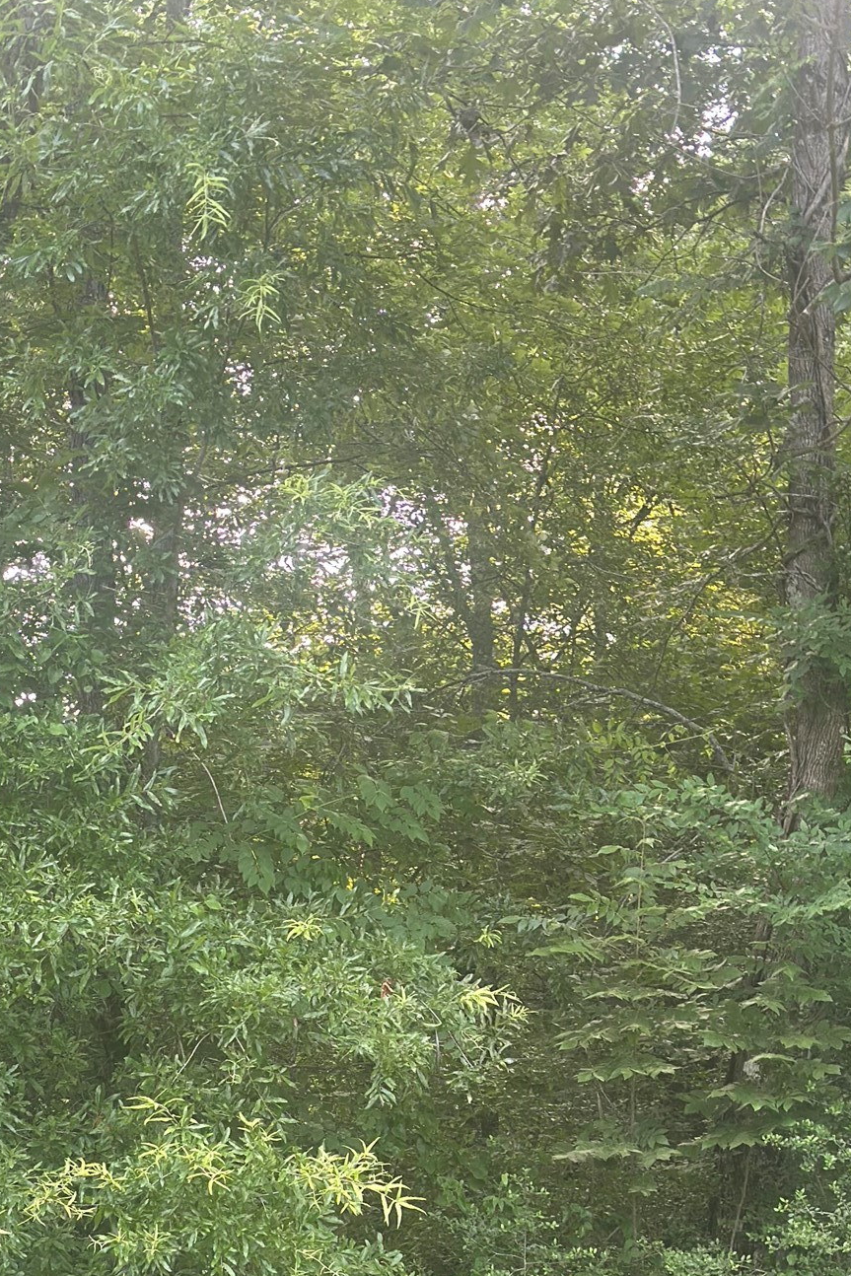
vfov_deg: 25.4
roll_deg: -1.7
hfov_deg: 17.3
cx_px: 419
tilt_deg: +1.7
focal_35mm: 79
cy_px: 965
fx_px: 2800
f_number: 1.78
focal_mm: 6.86
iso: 125
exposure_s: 1/88
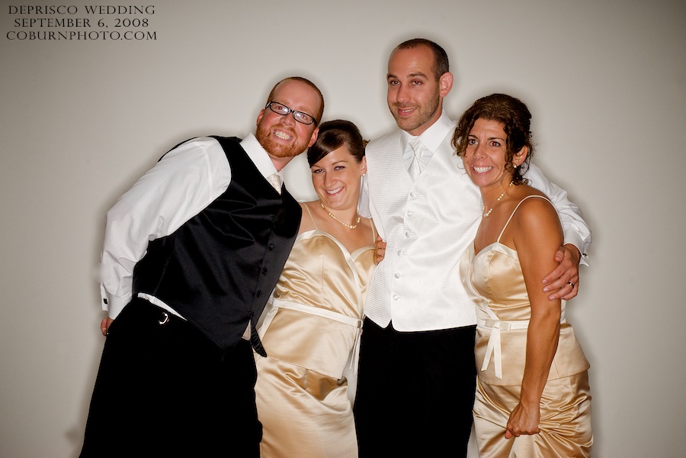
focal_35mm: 60
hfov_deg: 33.4
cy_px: 229
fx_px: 1143
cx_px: 343
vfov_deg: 22.6
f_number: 16
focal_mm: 40
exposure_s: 1/250
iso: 200
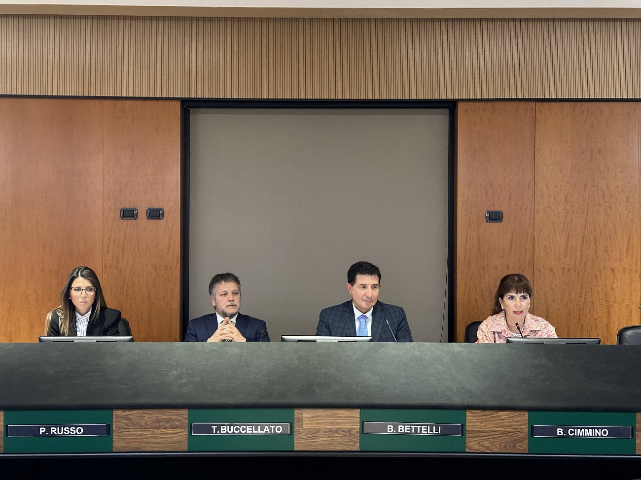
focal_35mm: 48
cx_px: 320
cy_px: 240
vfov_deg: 30.3
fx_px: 889
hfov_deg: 39.7
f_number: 1.78
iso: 320
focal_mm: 6.86
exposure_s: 1/33
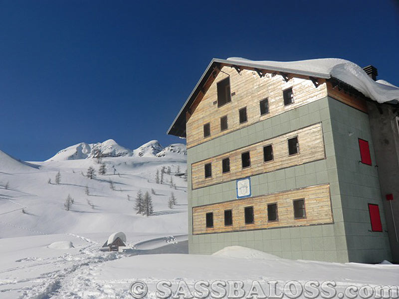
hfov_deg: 61.7
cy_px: 150
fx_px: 334
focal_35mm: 29
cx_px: 200
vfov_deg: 48.2
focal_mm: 5.2
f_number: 7.9
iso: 64
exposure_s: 1/400
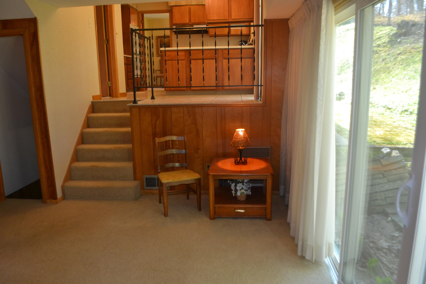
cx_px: 213
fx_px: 319
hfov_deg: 67.4
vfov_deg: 47.9
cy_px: 142
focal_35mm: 27
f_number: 3.5
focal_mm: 18
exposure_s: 1/60
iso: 560
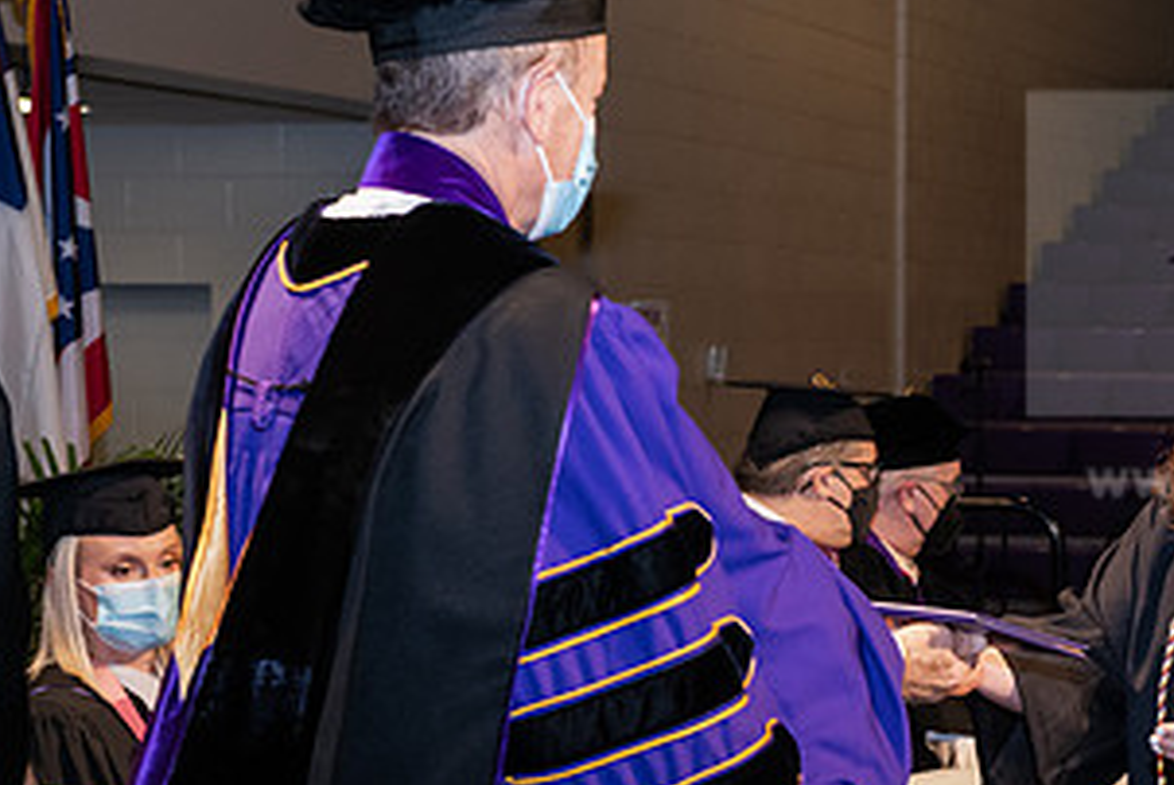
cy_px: 562
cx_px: 910
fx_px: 3884
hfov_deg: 17.1
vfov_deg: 11.5
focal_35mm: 119
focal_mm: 62
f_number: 6.3
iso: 1600
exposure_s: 1/200
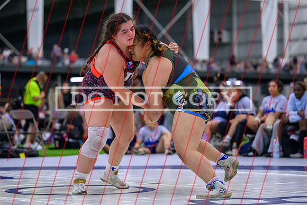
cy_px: 92
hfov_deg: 16.9
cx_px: 141
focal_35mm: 121
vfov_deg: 11.3
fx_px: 1034
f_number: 2.8
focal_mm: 110
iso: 6400
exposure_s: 1/640
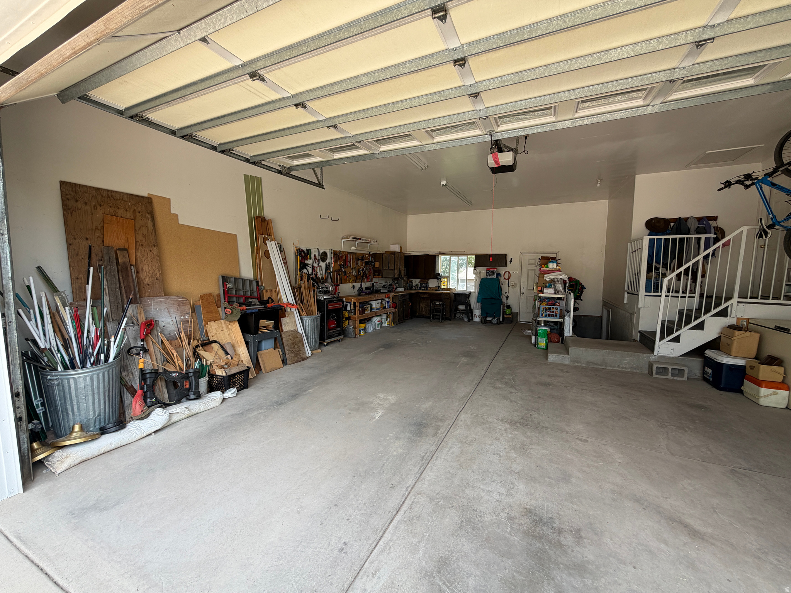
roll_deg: -0.5
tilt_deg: -5.7
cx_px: 396
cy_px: 296
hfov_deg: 102.1
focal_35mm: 14
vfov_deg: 85.7
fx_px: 320
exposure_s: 1/214
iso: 40
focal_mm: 2.22
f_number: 2.2
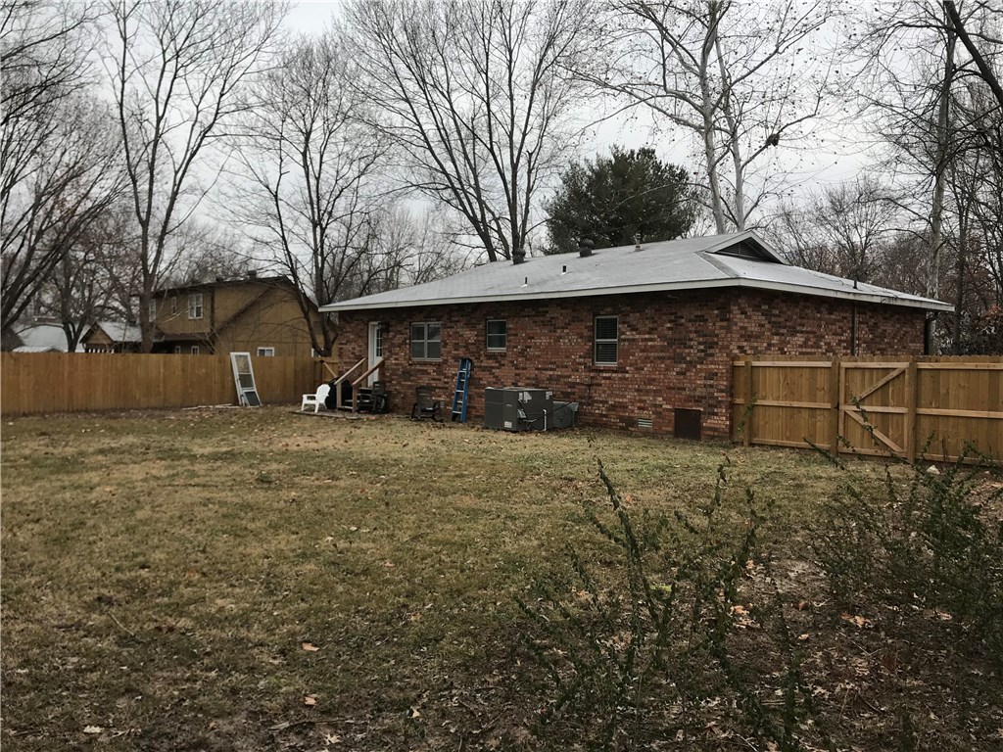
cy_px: 376
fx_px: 811
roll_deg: +0.5
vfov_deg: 49.7
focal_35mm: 28
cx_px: 502
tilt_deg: -3.1
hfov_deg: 63.4
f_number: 1.8
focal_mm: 3.99
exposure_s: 1/541
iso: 20
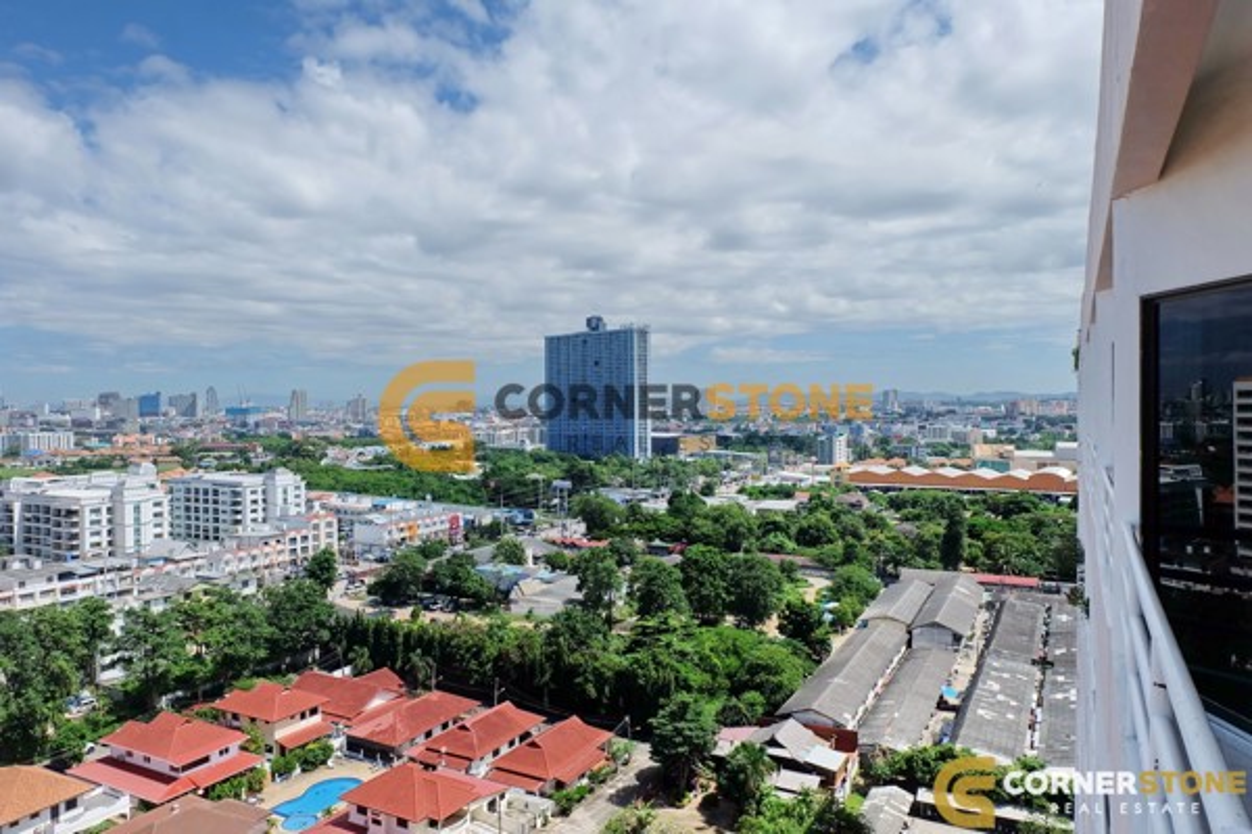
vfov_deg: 53.1
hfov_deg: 73.7
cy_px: 417
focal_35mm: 24
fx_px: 835
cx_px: 626
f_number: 10
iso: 200
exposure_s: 1/400
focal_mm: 16
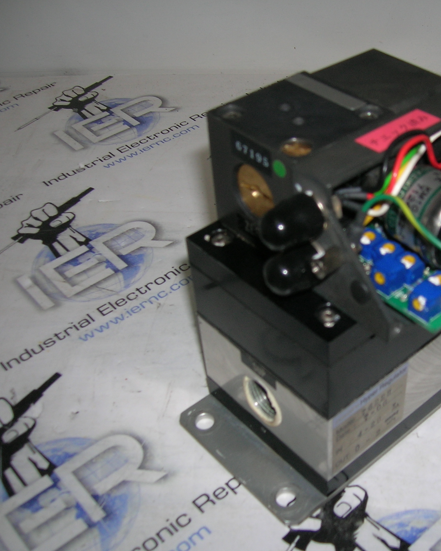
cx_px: 349
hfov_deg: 32.6
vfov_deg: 41.2
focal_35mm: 45
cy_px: 279
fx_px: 734
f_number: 2.9
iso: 50
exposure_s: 1/60.1
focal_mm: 5.7
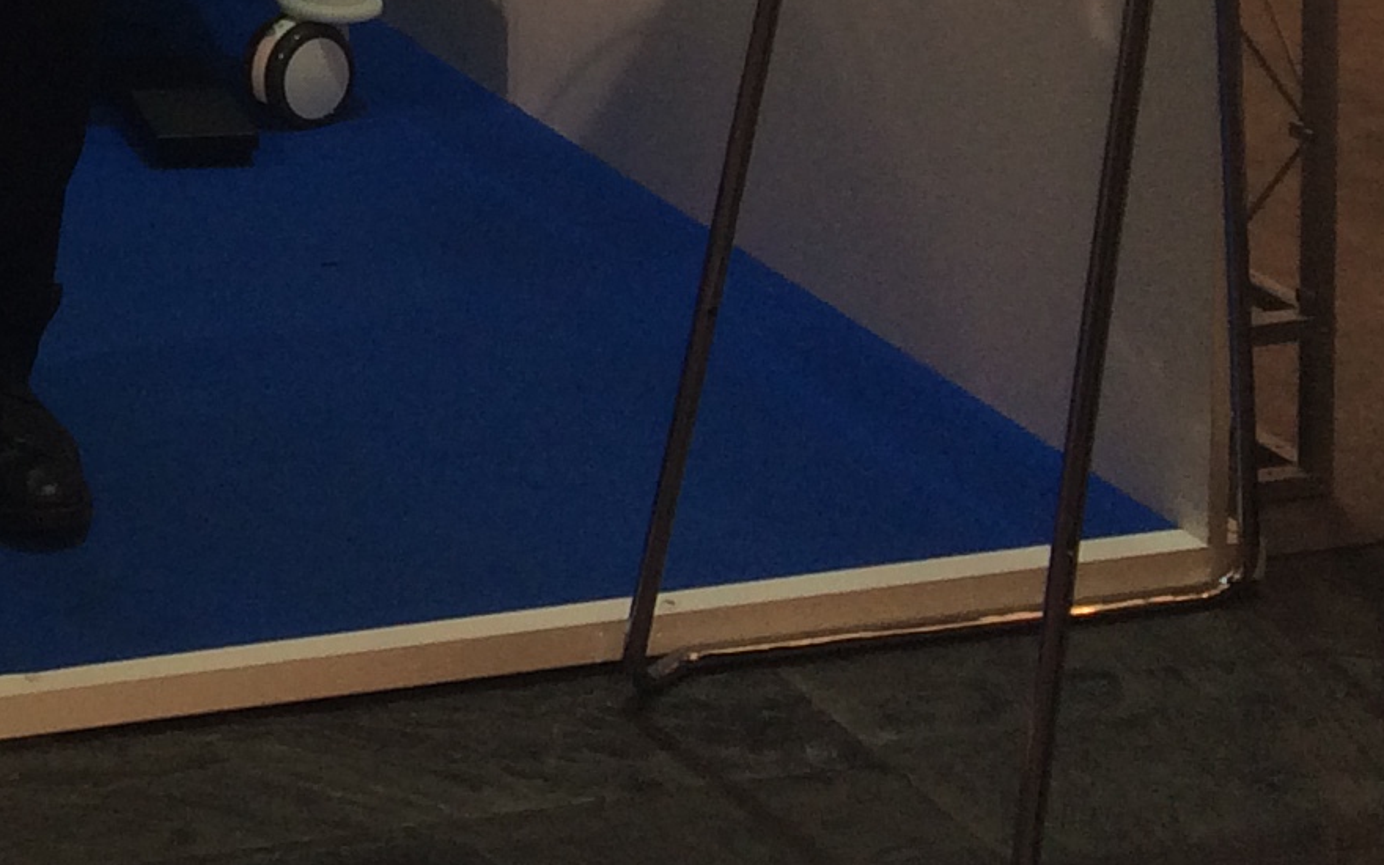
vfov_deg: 10.4
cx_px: -758
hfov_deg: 16.5
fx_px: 4300
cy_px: -1002
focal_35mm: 114
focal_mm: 4.15
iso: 32
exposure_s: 1/50
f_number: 2.2
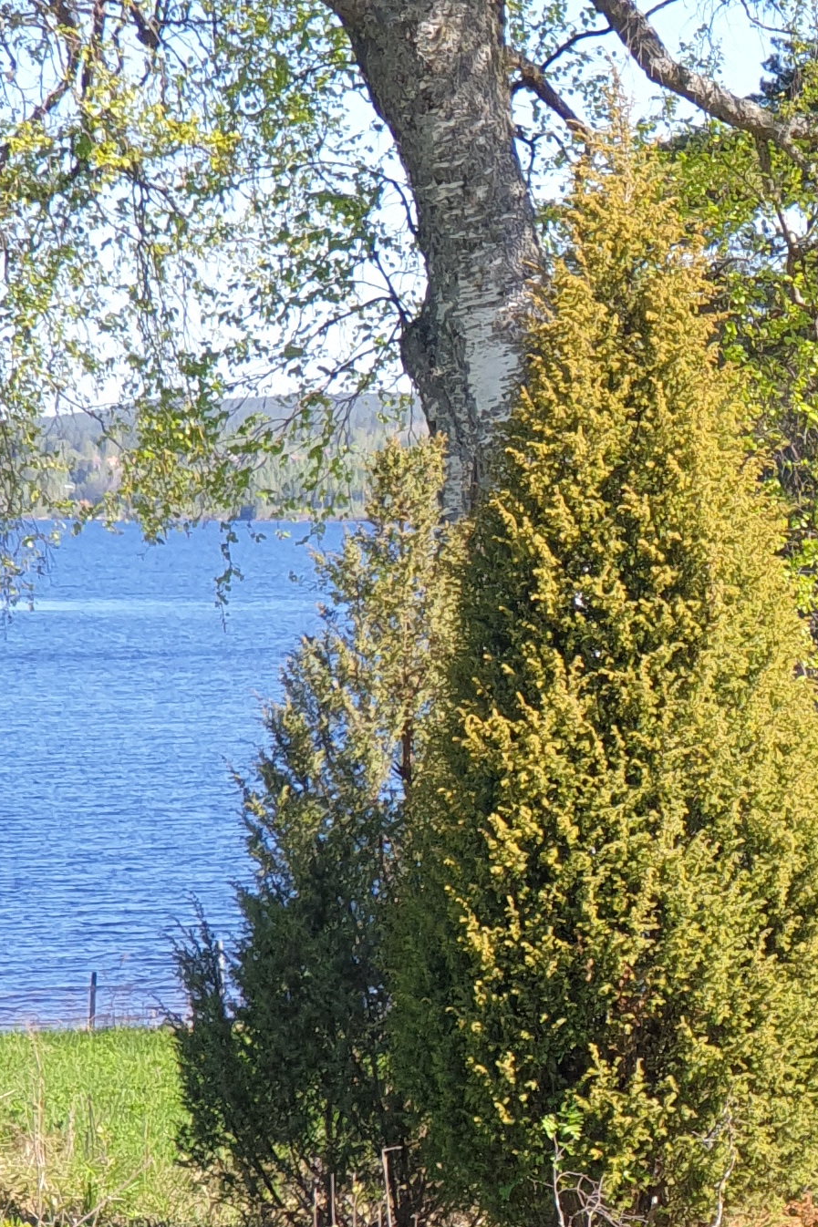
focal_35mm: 162
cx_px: 1372
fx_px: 5522
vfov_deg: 12.7
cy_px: 795
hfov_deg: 8.2
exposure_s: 1/279
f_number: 2.4
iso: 100
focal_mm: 6
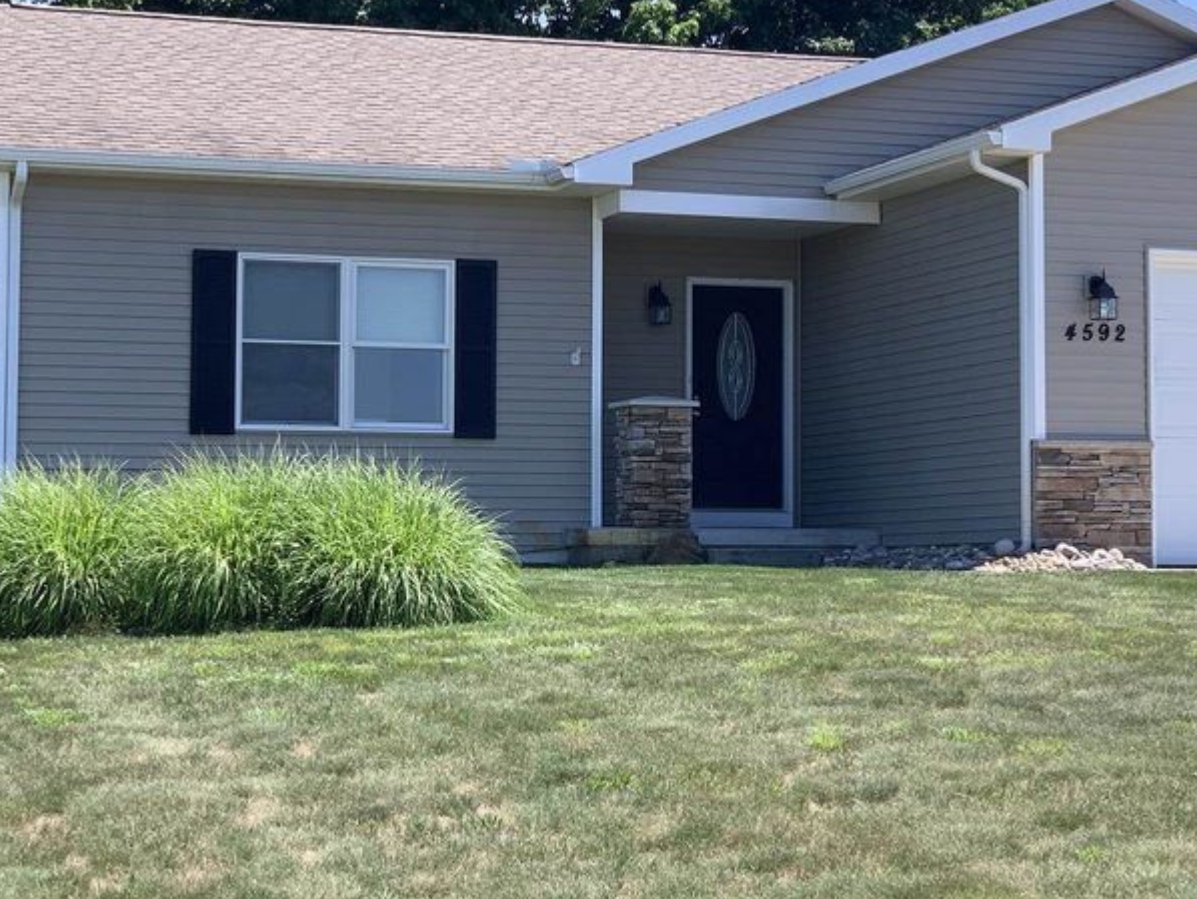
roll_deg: -0.5
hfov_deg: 21.9
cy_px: 324
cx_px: 835
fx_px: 3079
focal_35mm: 89
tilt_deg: +4.2
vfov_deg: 16.6
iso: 16
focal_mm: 6
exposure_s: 1/539
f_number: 2.4
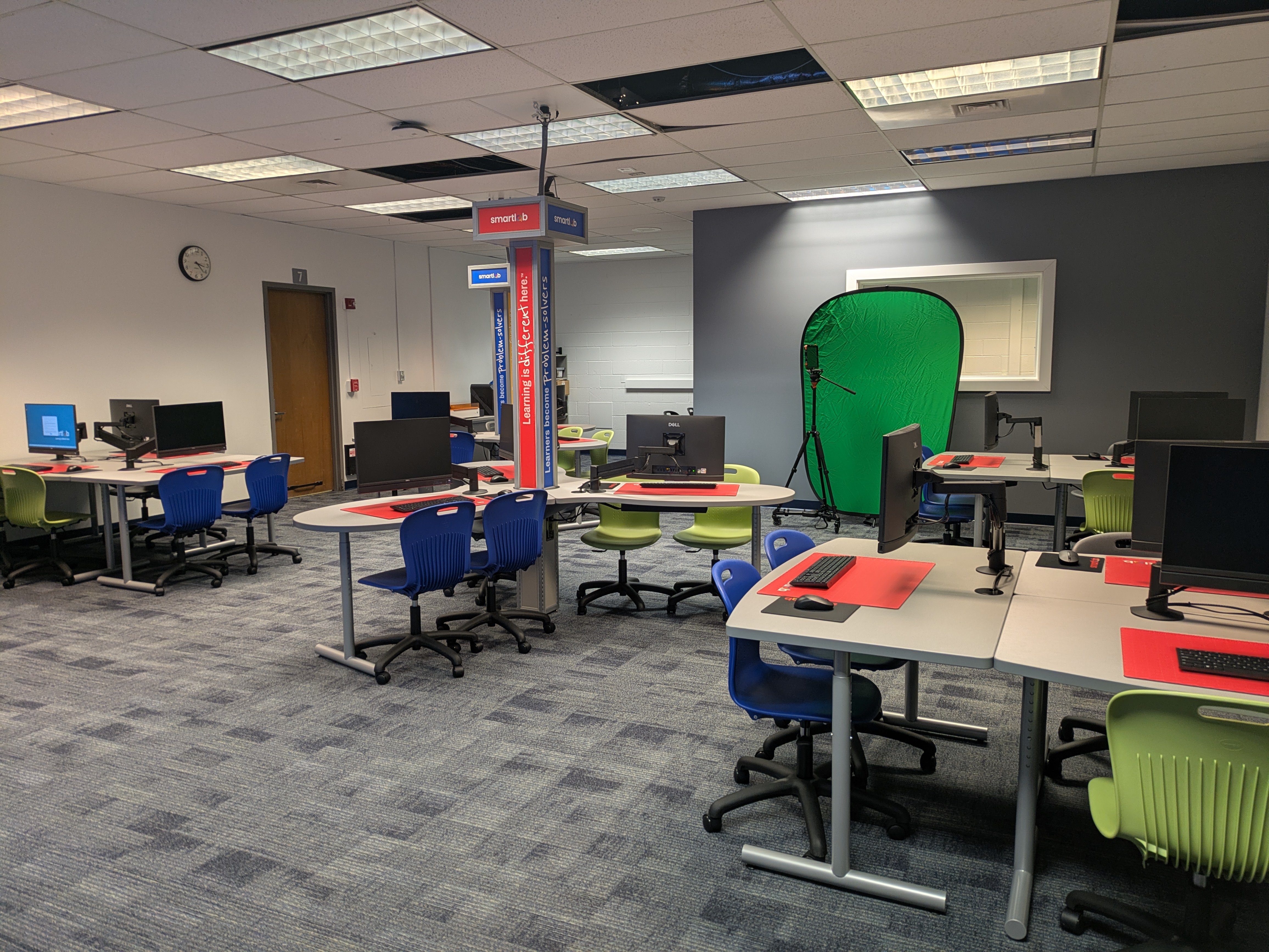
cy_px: 476
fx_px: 917
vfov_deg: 54.9
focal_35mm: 25
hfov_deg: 69.4
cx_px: 634
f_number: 1.89
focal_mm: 5.43
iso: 63
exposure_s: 1/24
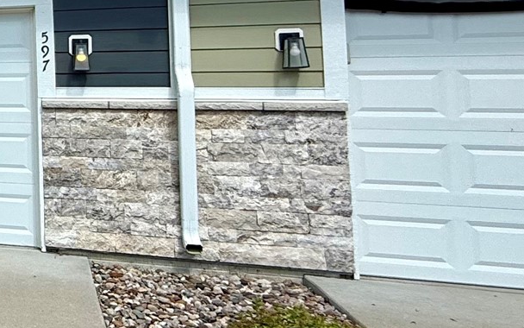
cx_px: -284
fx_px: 714
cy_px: 54
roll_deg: -1.0
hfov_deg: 26.9
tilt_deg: +5.1
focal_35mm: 50
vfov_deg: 25.3
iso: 50
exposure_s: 1/2024
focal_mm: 2.22
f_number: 2.2
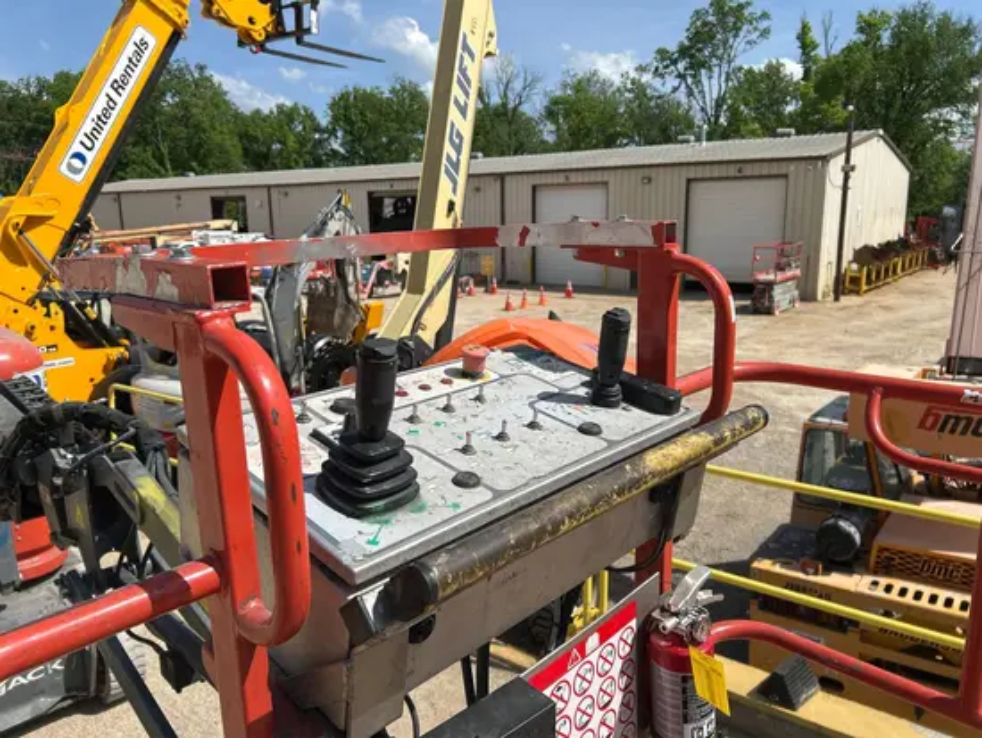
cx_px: 491
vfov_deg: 53.1
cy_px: 369
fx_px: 738
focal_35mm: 26
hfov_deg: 67.3
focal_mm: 5.7
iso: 50
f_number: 1.5
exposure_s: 1/5587
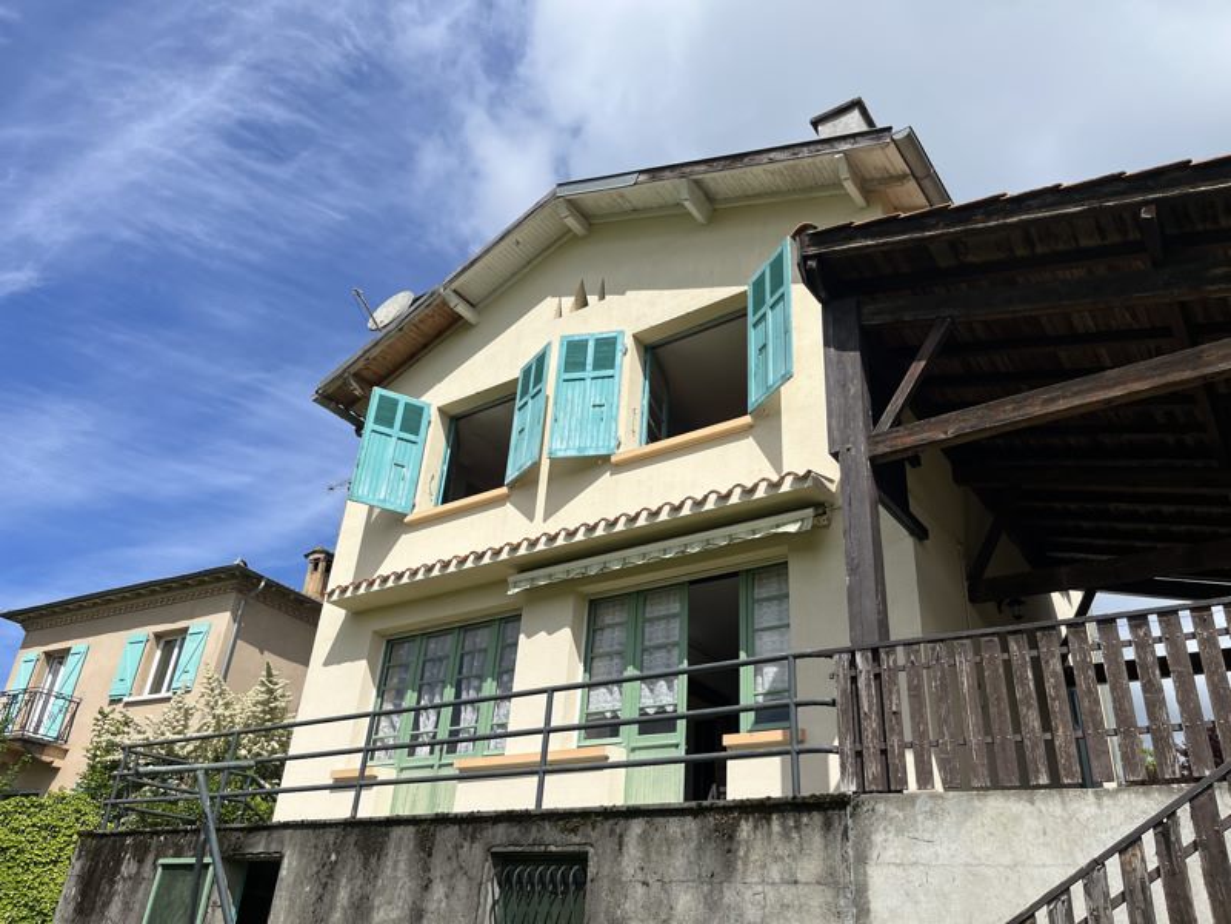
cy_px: 462
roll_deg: -4.7
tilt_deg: +28.6
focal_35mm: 26
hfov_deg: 67.3
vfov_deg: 53.1
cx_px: 616
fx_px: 925
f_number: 1.6
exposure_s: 1/5319
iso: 50
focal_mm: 5.1
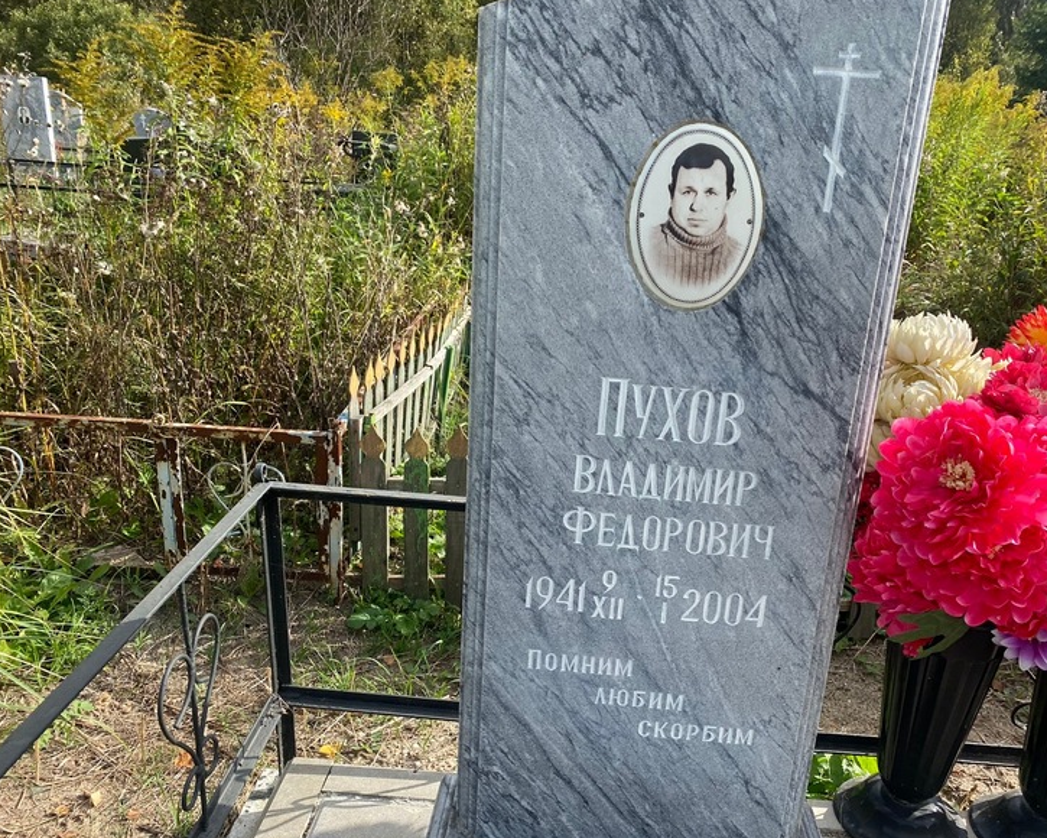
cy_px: 423
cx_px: 566
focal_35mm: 28
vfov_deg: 51.5
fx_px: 868
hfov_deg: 62.1
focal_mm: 4.25
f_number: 1.8
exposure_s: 1/1218
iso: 32
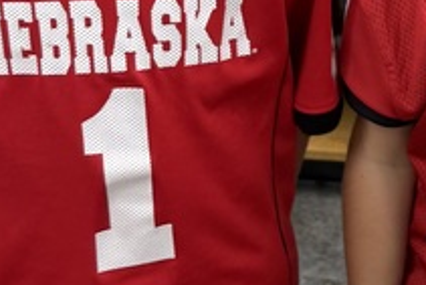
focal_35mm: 121
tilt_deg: -24.4
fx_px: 1433
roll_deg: -1.3
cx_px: 509
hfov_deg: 16.2
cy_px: 32
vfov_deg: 11.3
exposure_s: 1/60
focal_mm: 6.76
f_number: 1.78
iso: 100
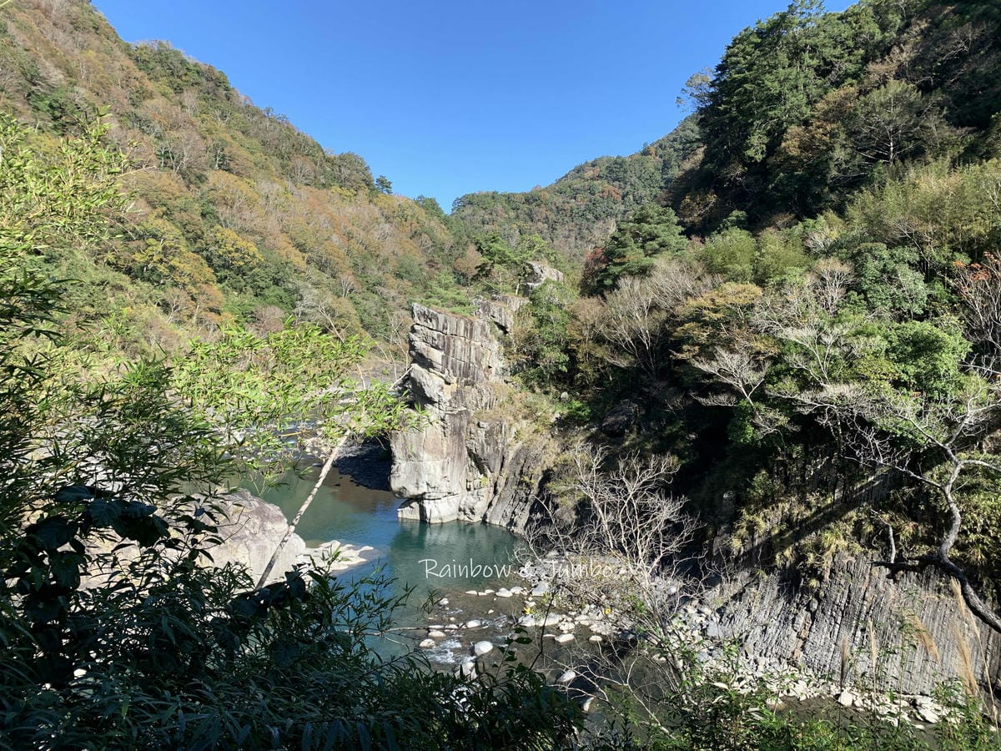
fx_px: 752
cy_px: 376
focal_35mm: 26
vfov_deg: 53.1
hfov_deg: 67.3
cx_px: 500
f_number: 1.8
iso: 25
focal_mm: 4.25
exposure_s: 1/972
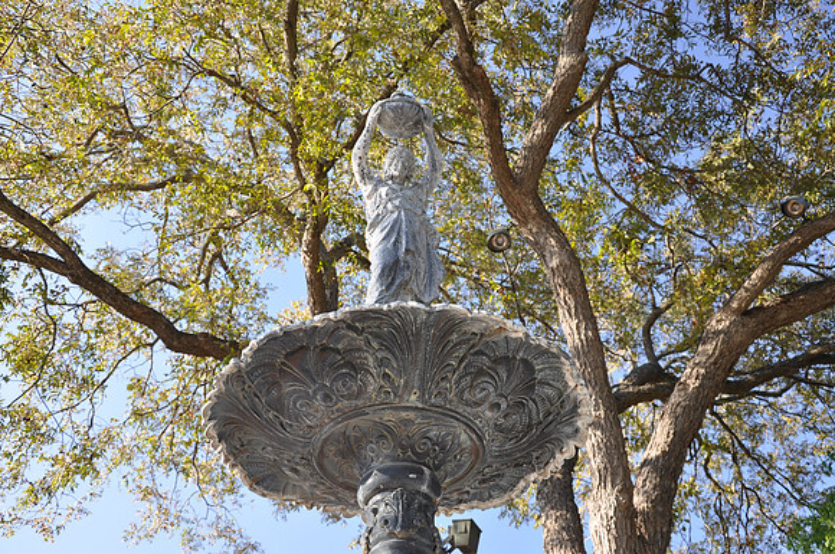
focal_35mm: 45
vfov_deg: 29.8
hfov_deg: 43.7
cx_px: 418
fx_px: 1042
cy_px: 277
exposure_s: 1/40
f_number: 6.3
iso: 200
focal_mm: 30
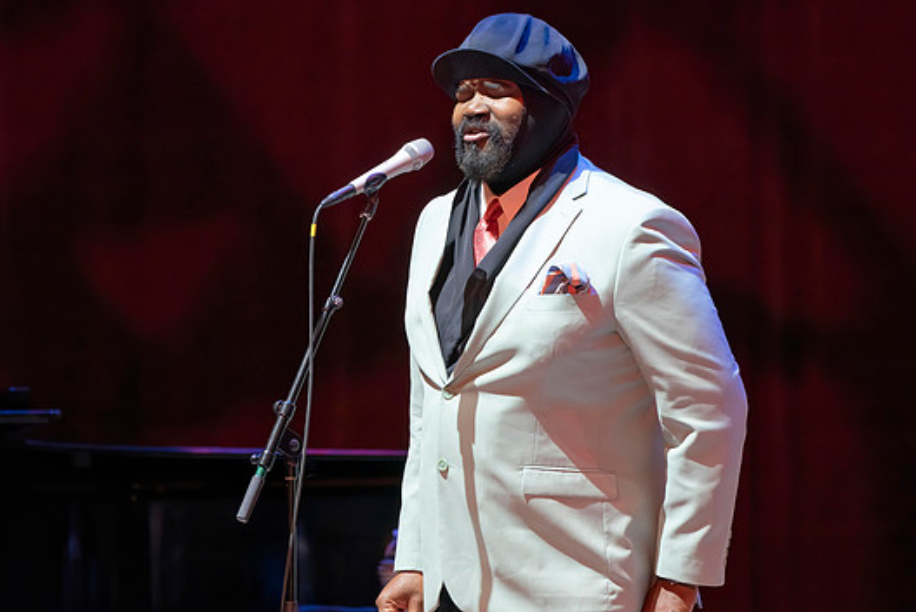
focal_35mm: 440
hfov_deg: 4.7
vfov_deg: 3.1
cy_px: 328
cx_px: 468
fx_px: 11201
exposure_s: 1/250
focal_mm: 400
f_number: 7.1
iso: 6400
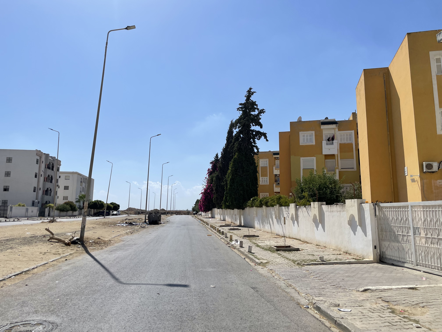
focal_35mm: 26
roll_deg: +0.2
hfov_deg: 67.3
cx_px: 221
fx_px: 332
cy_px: 166
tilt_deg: +9.2
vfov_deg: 53.1
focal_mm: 4.2
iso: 32
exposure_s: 1/8403
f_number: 1.6
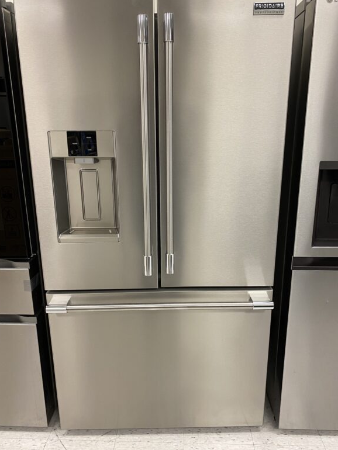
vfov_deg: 65.3
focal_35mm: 27
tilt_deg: -14.3
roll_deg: +0.2
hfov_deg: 51.4
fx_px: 351
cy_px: 222
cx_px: 167
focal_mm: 4.25
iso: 100
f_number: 1.8
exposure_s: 1/44
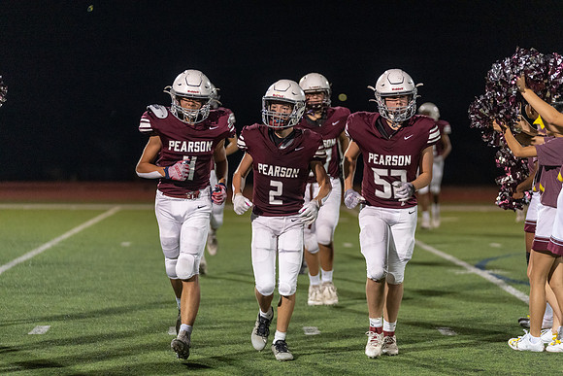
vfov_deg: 9.6
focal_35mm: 143
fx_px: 2237
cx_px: 282
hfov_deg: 14.3
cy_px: 188
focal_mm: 143
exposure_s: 1/1000
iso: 4000
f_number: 2.8
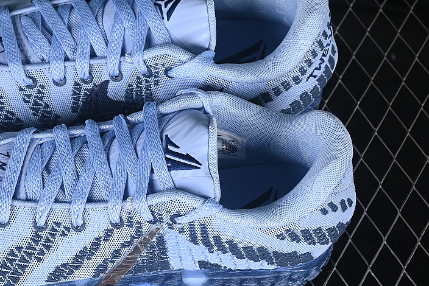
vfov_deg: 11.9
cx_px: 110
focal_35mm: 115
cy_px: 132
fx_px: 1371
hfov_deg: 17.7
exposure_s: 1/80
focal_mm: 50
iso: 160
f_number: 7.1
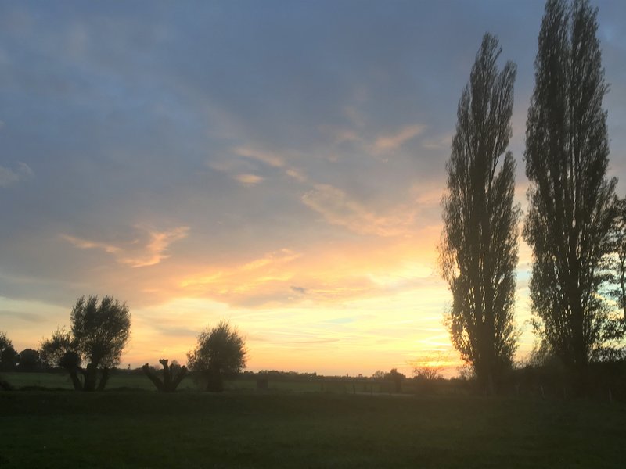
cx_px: 313
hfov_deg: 61.7
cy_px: 234
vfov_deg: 48.2
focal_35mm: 29
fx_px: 524
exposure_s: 1/124
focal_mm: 4.15
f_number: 2.2
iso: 25
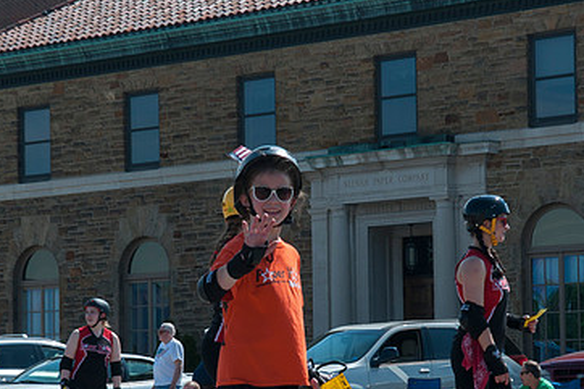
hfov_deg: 18.9
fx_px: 1751
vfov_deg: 12.6
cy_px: 288
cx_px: 329
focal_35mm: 108
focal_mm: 45
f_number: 9
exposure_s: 1/320
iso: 200
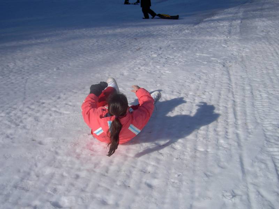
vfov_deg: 36.8
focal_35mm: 39
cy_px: 104
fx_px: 314
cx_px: 140
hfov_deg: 47.9
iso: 100
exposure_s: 1/1000
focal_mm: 8
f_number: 4.7
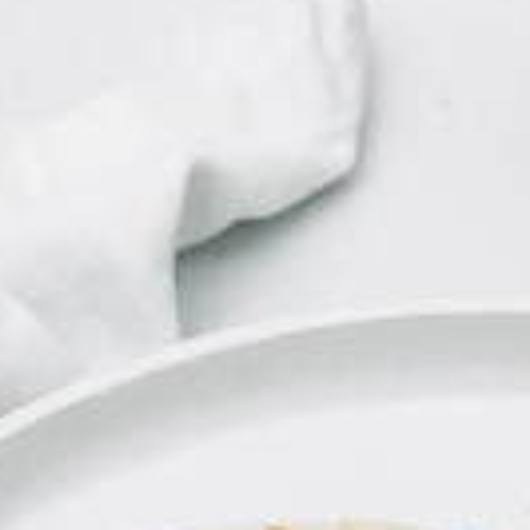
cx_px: 490
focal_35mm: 115
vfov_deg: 13.5
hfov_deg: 15.0
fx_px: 1992
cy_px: 982
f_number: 1.8
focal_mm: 4.25
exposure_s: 1/60
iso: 250
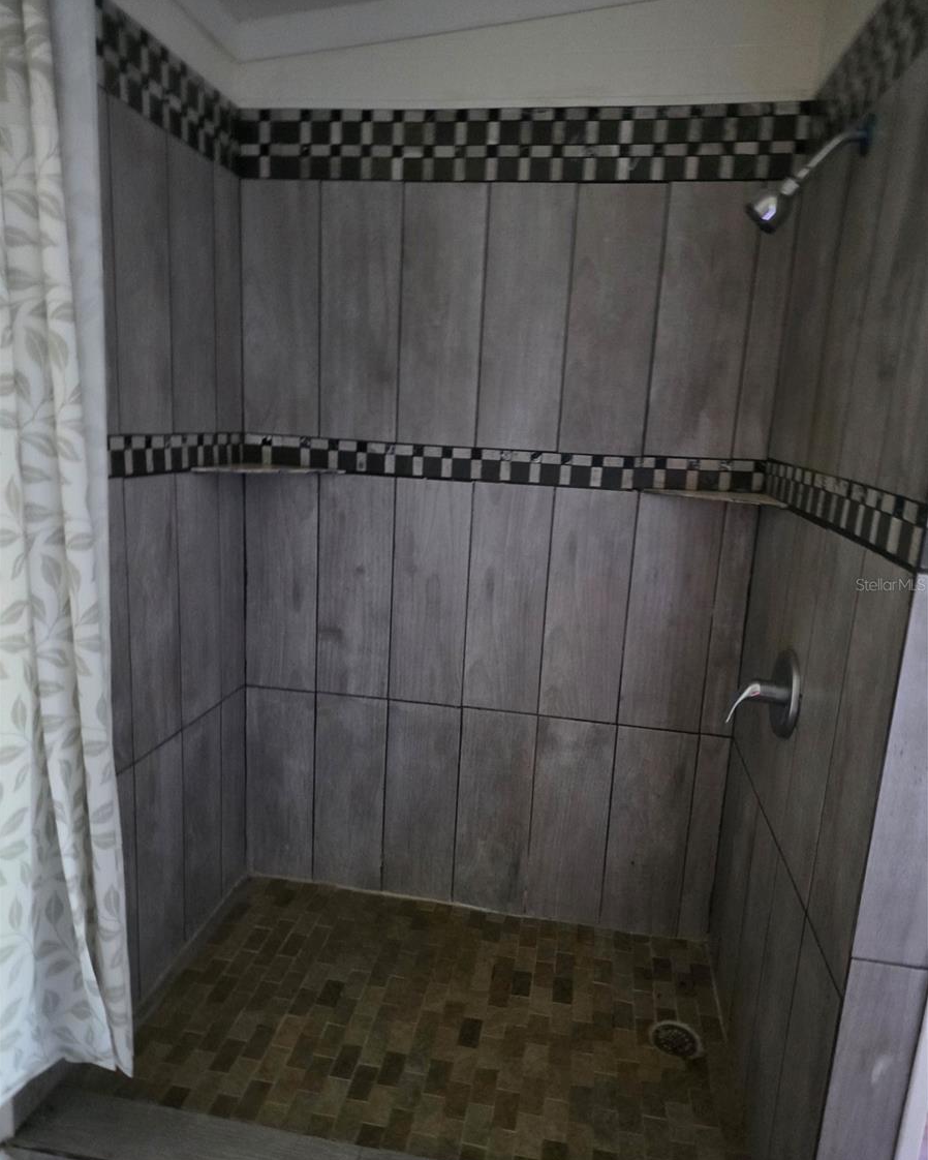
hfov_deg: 58.8
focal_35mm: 24
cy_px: 584
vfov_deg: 70.3
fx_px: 824
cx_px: 464
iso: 2000
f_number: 1.7
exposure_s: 1/15
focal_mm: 6.25
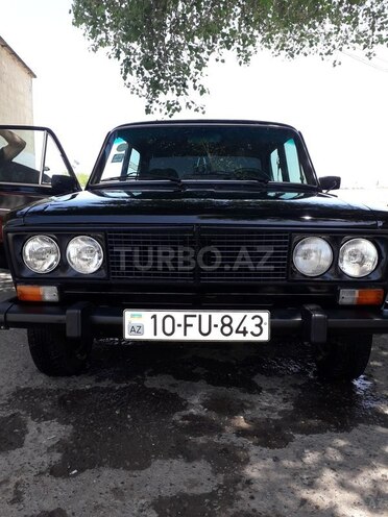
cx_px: 194
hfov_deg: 51.4
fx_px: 404
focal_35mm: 27
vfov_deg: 65.3
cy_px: 258
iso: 40
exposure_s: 1/394
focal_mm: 3.6
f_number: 1.9
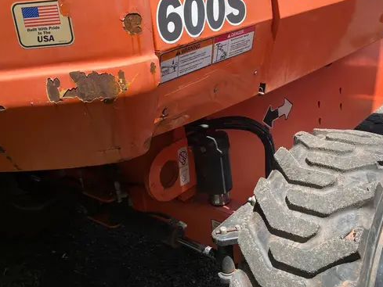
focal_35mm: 39
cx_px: 203
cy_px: 93
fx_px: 432
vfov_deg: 36.4
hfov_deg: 47.8
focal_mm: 4.2
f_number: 1.6
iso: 32
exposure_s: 1/2132
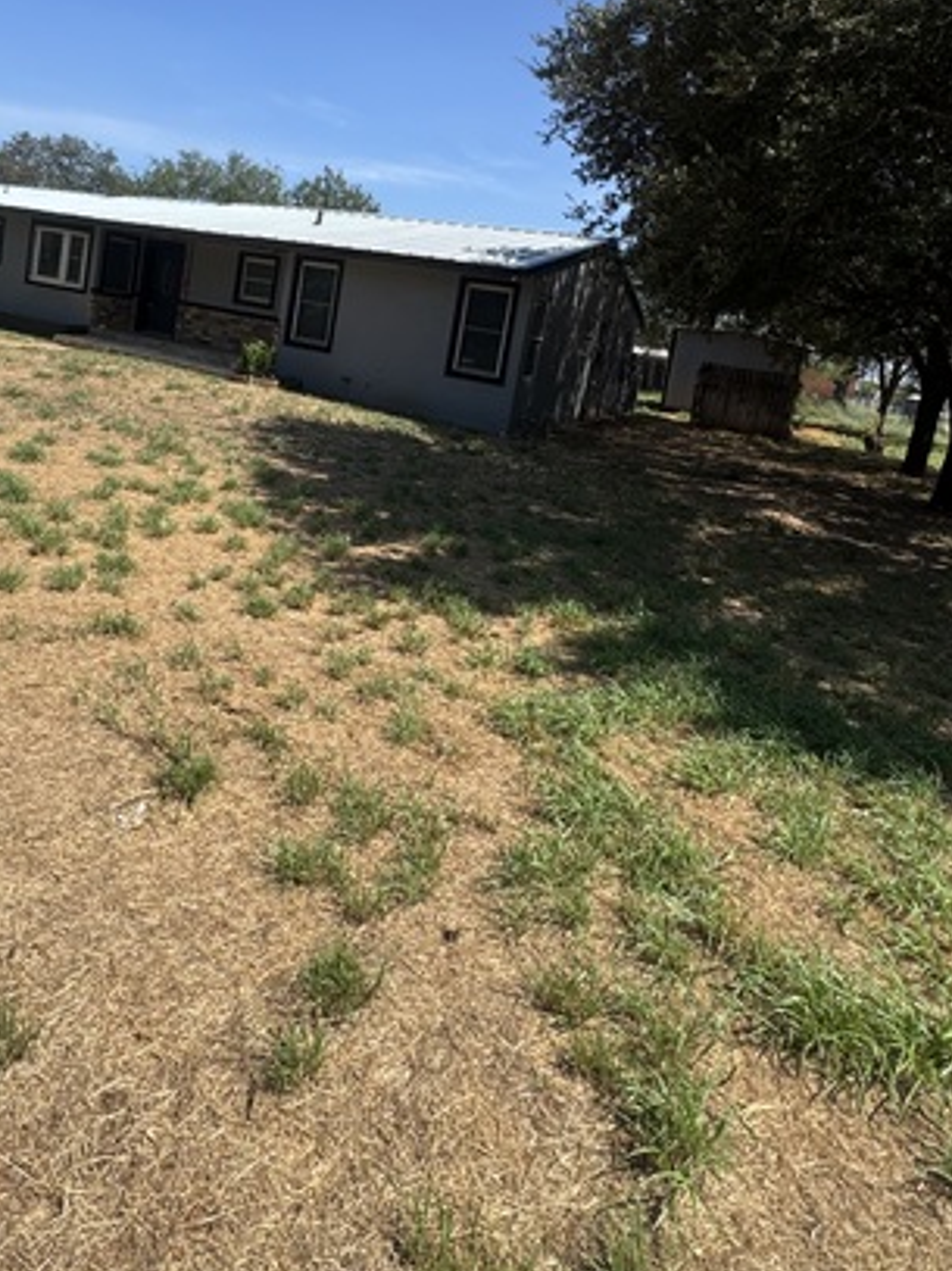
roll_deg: -7.2
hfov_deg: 60.8
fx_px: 807
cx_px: 415
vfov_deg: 73.7
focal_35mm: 22
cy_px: 406
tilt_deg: -2.6
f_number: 2.2
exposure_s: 1/1672
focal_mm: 2.22
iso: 50
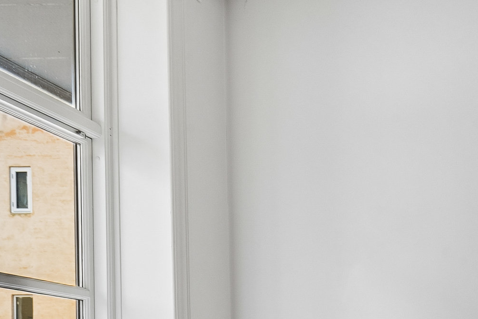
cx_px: 608
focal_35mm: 45
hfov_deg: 33.2
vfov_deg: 25.9
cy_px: 406
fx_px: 598
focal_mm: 15
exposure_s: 1/5
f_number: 13
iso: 400
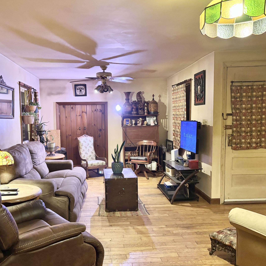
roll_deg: +1.4
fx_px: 287
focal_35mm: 33
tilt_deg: -4.7
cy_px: 137
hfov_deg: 49.5
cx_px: 111
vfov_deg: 49.7
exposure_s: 1/30
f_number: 1.6
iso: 500
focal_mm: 5.96
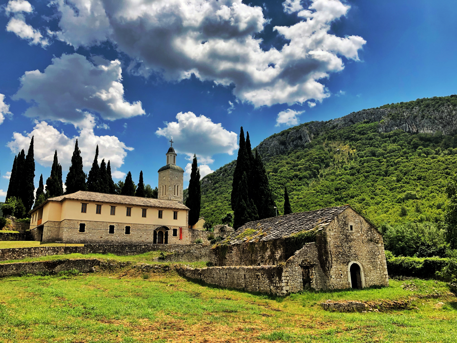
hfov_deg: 63.4
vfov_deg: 49.7
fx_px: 370
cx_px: 228
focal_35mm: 28
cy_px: 172
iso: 20
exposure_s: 1/1499
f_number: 1.8
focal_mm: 3.99
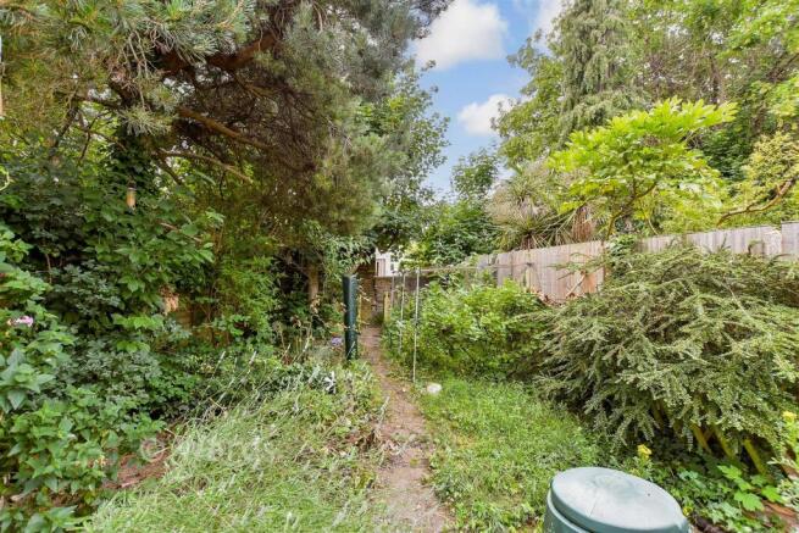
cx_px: 400
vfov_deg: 77.4
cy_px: 266
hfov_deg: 100.4
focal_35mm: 15
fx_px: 333
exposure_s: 1/160
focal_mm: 10
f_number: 6.3
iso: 500
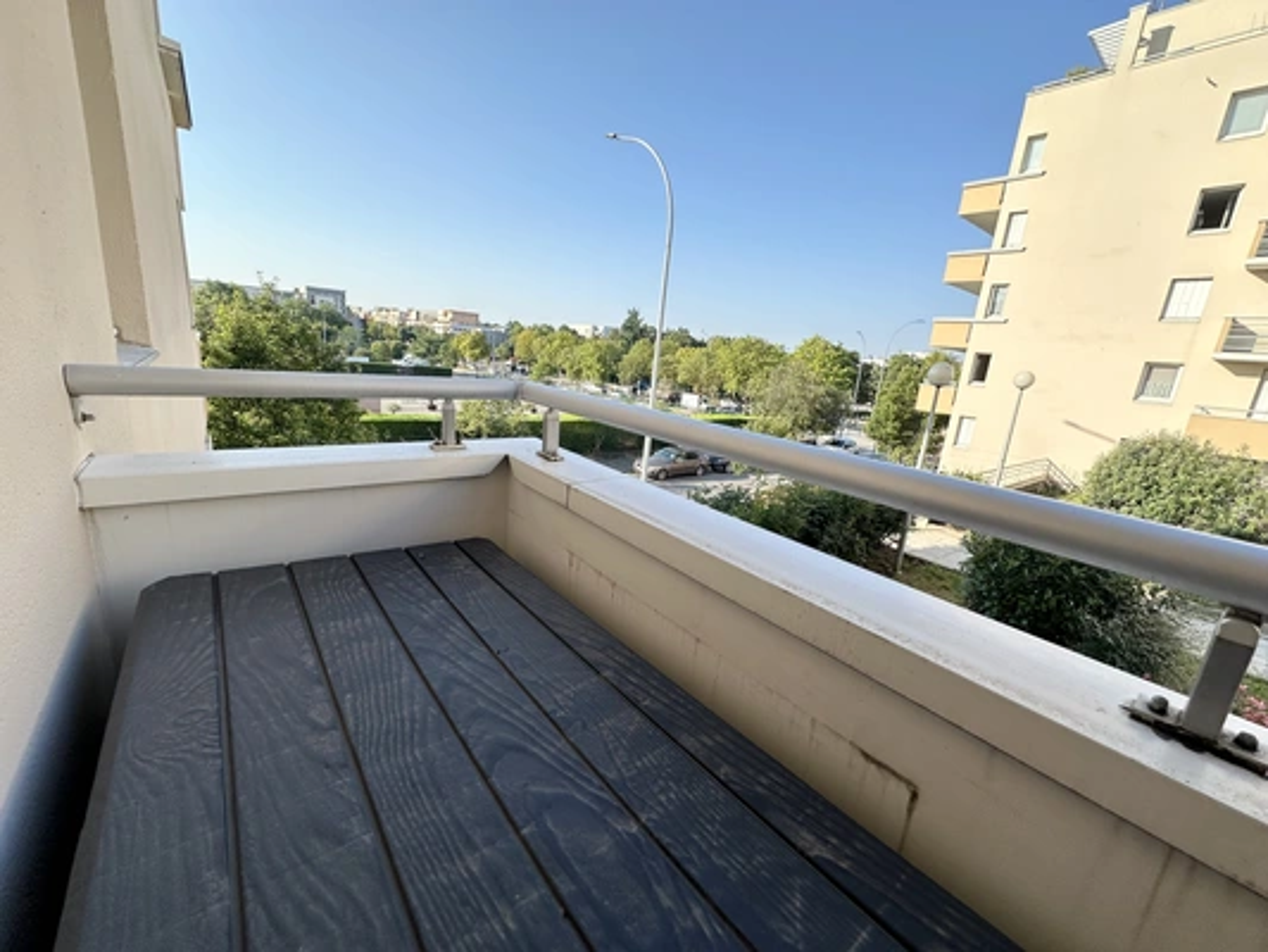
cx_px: 634
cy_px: 476
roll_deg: -5.1
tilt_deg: -13.3
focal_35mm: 14
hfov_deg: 102.1
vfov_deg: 85.7
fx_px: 513
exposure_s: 1/855
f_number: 2.2
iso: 40
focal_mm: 2.22
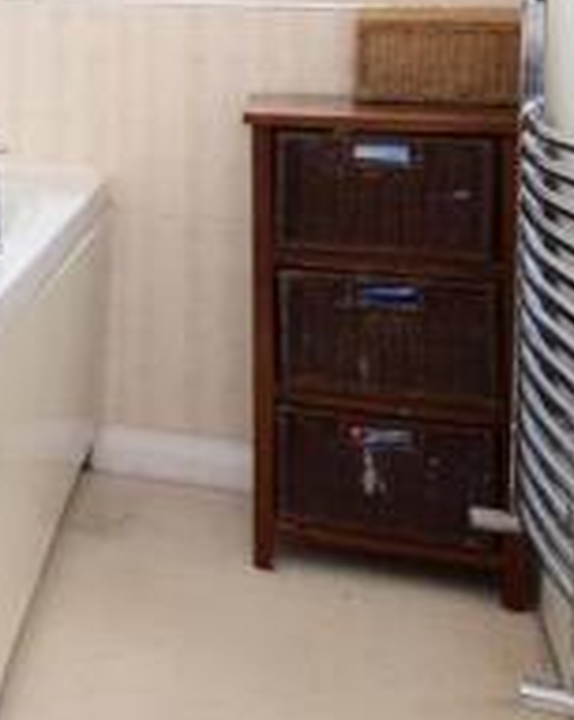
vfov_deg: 27.9
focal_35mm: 63
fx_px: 1333
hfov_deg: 19.6
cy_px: -47
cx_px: -386
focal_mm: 13
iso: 400
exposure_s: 1/60
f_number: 8
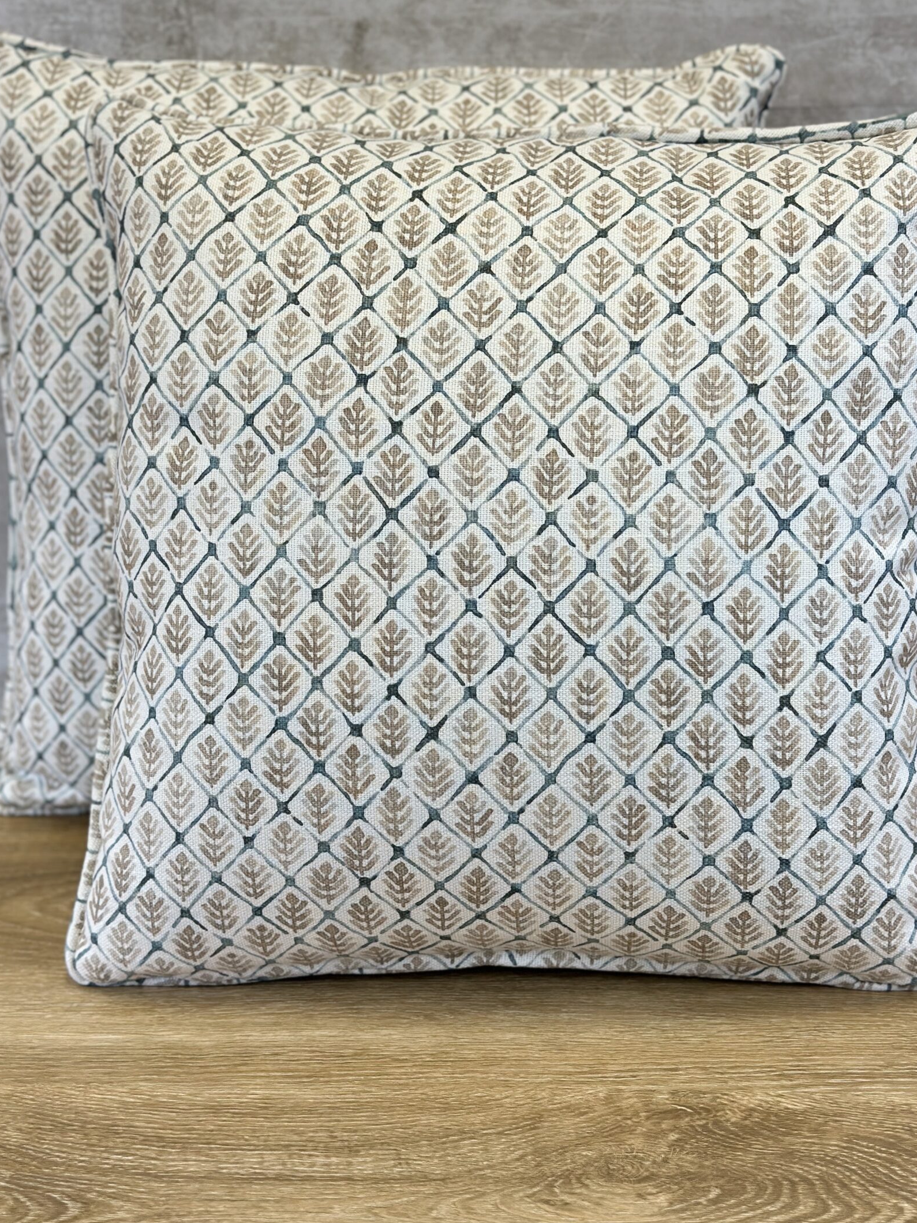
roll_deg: +1.1
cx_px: 486
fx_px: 2049
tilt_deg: -18.9
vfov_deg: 33.2
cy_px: 514
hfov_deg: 25.2
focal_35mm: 58
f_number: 1.78
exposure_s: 1/245
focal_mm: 6.86
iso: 80
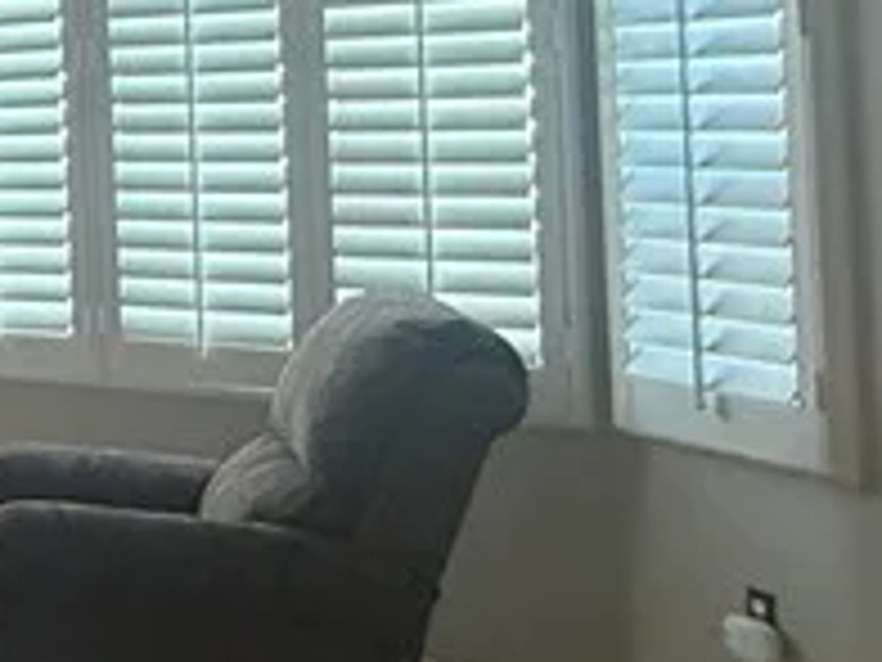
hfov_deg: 18.6
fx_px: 1860
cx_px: -824
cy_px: 99
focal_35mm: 73
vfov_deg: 19.9
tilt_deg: +1.5
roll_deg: +2.0
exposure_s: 1/60
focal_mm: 2.22
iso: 320
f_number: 2.2
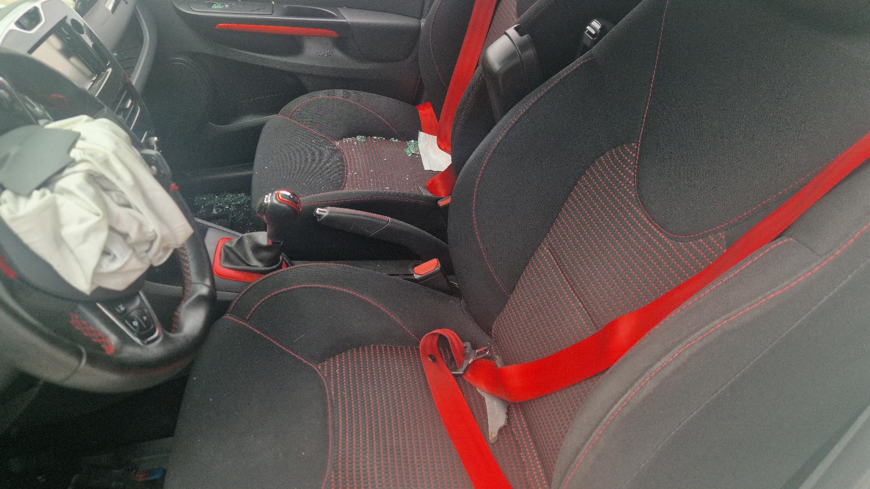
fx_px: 600
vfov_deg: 43.8
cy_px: 166
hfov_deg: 71.9
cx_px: 421
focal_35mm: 26
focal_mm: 5.4
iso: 50
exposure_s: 1/263
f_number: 1.8
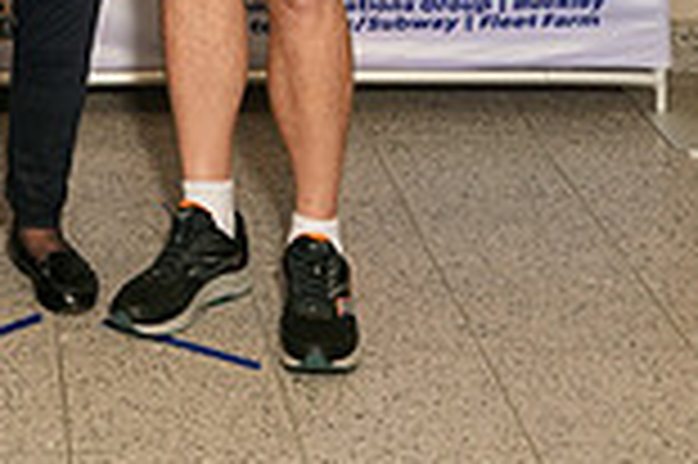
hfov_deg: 15.4
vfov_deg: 9.7
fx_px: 2537
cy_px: -459
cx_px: 36
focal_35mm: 131
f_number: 8
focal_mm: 30
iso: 400
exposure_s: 1/100
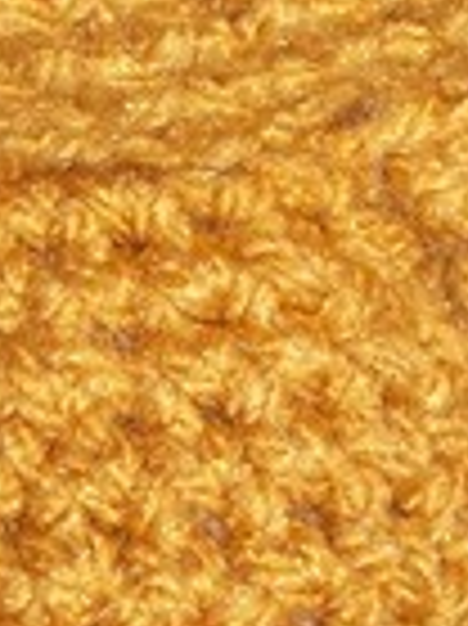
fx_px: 4802
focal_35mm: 266
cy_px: 225
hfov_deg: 5.6
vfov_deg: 7.4
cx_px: -40
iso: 80
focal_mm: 7.8
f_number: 2.8
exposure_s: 1/60
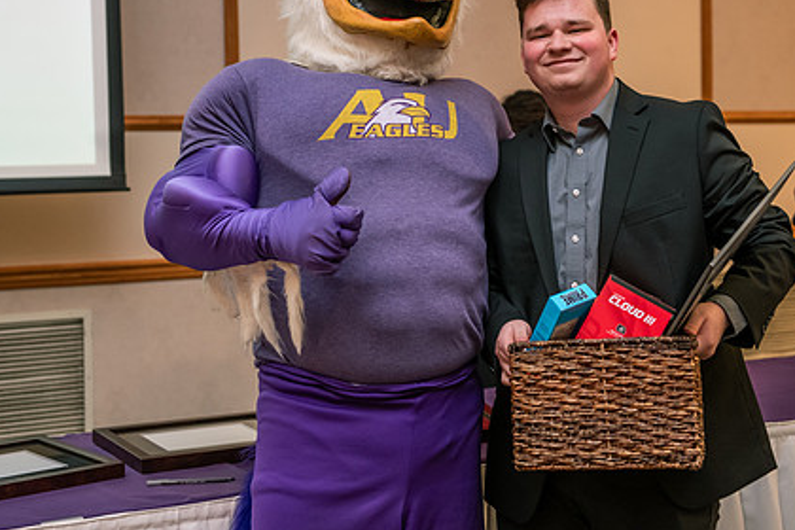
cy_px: 175
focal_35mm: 69
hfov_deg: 29.2
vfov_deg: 19.7
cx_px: 418
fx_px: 1524
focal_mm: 50
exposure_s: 1/160
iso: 1600
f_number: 3.2
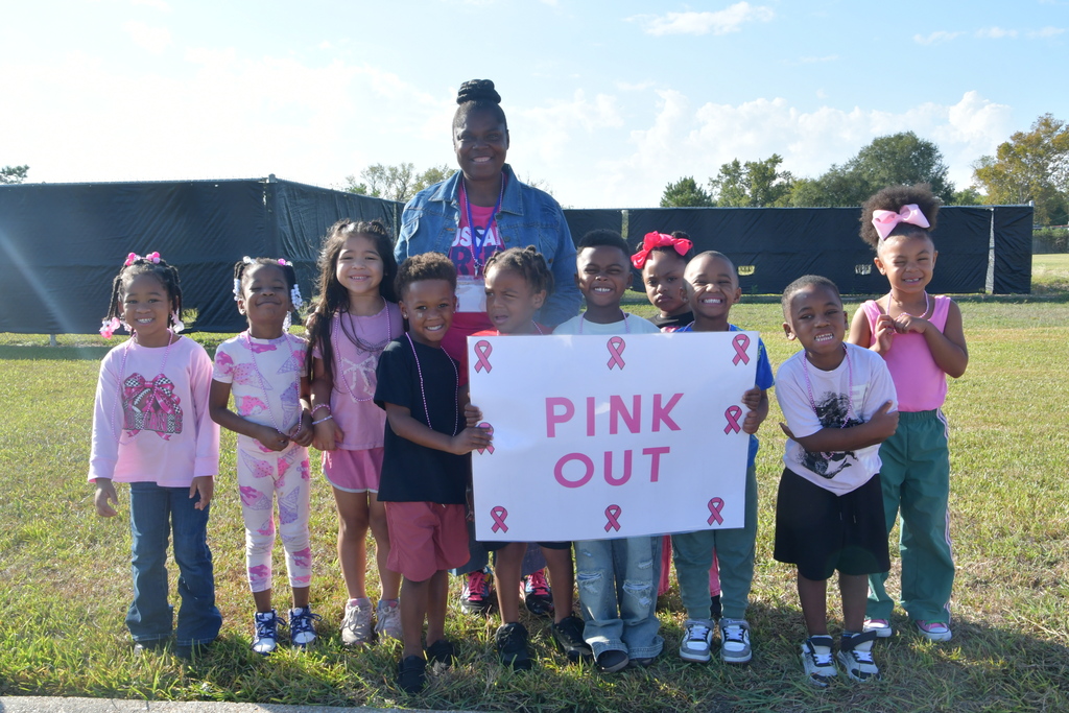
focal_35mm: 33
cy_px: 356
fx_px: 980
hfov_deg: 57.2
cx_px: 534
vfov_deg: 40.0
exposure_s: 1/250
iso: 320
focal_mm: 22
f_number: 11
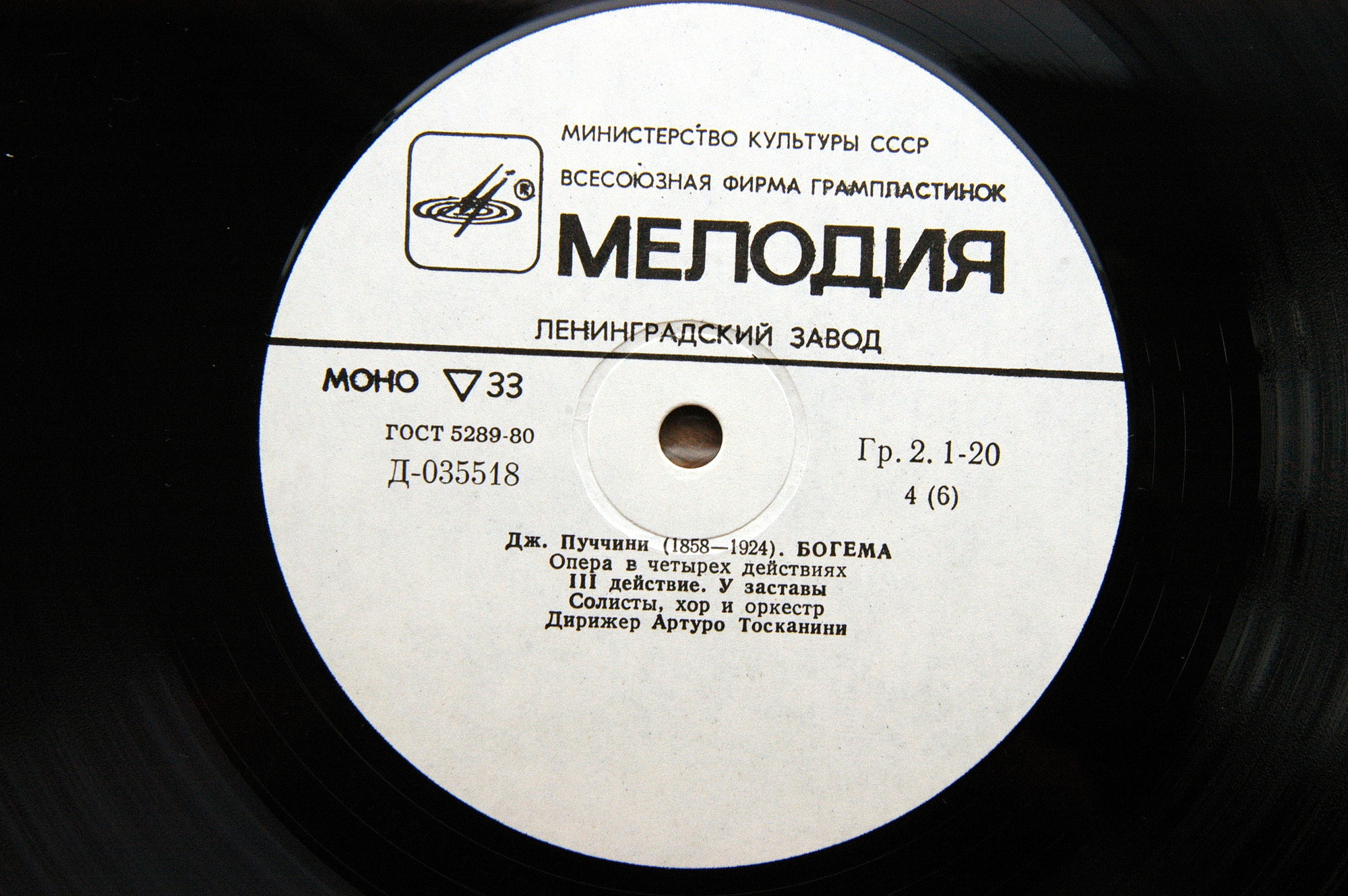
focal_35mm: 52
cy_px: 448
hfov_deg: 37.9
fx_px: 1964
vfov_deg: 25.7
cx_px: 674
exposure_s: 1/250
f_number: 8
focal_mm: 35
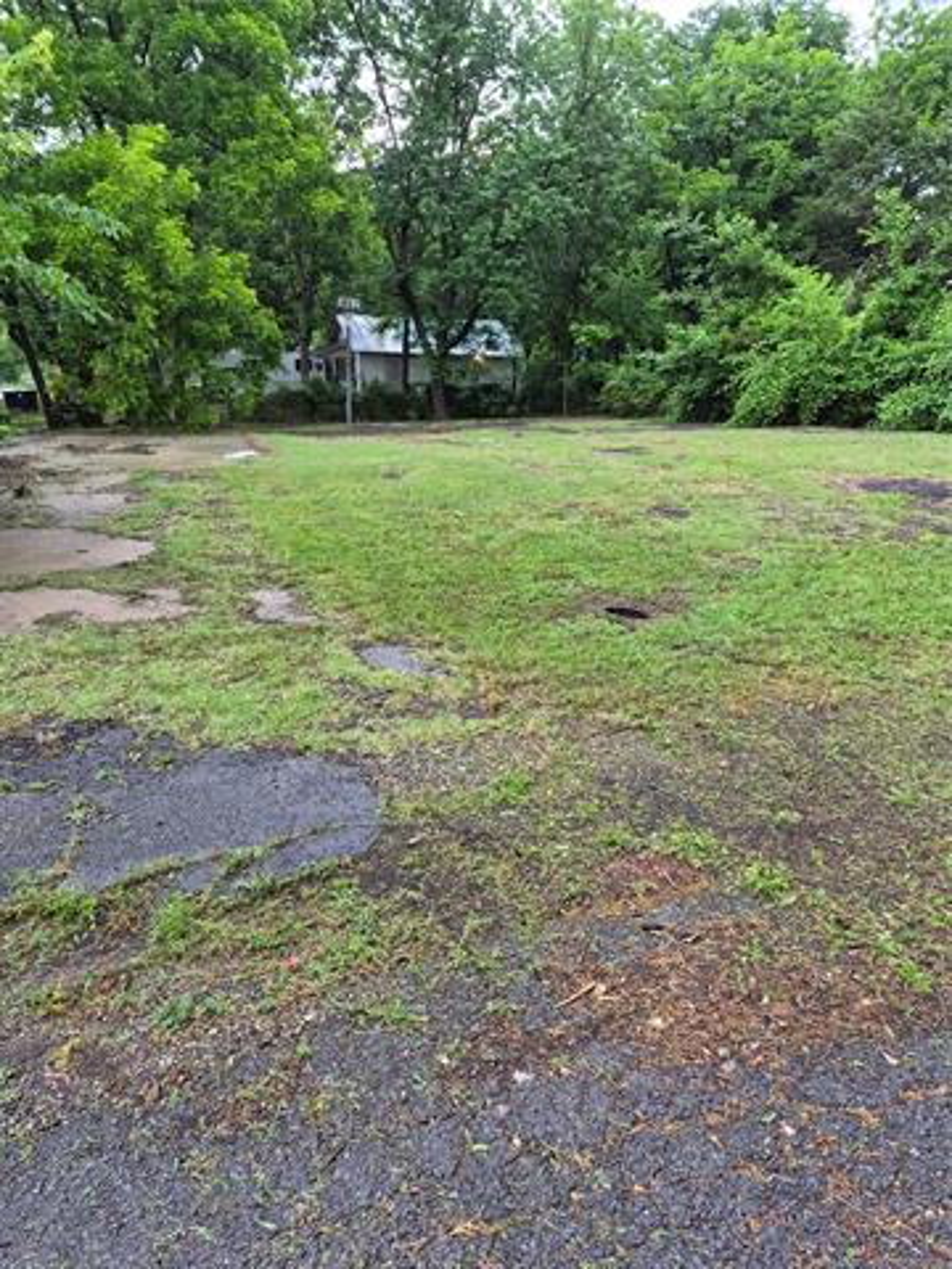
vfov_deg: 73.9
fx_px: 843
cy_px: 634
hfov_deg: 58.9
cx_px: 476
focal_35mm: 23
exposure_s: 1/180
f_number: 1.8
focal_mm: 5.4
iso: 125
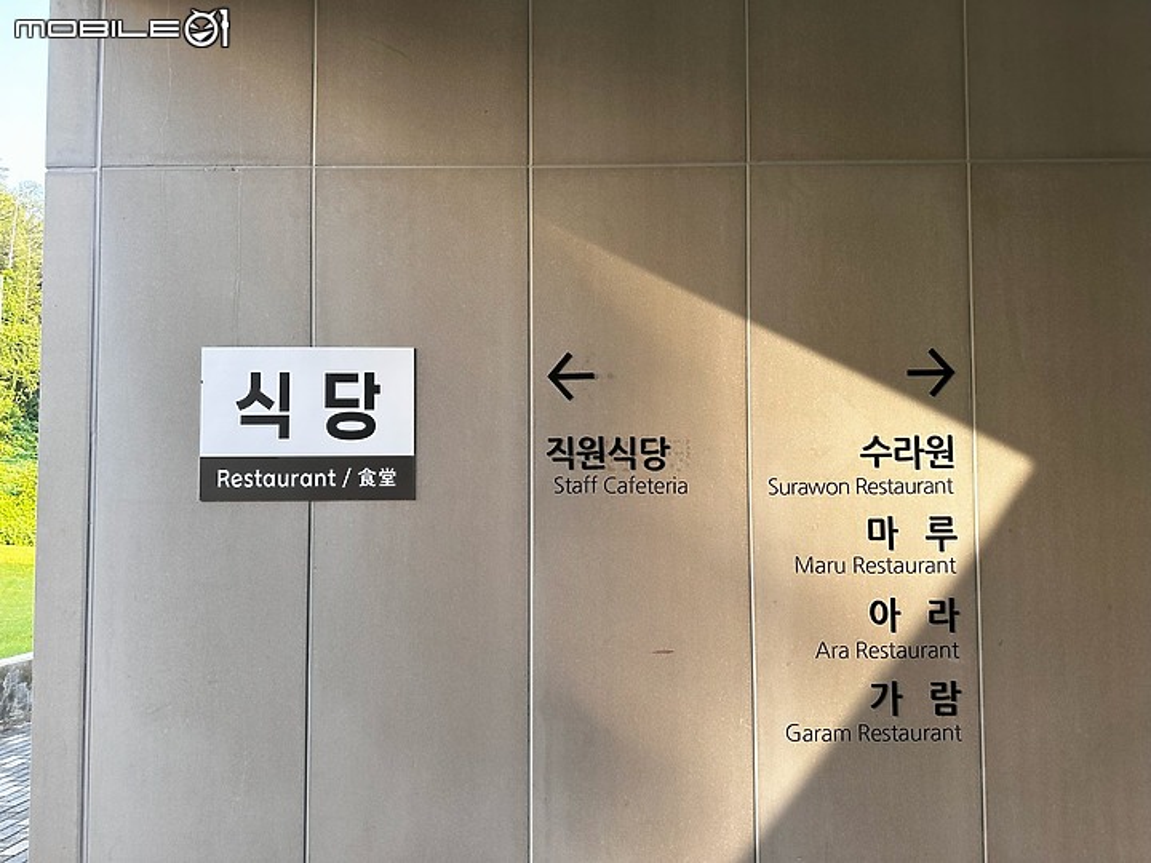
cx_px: 576
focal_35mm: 24
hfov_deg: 71.6
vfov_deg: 56.8
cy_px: 432
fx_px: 798
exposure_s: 1/220
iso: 64
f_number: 1.78
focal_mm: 6.86
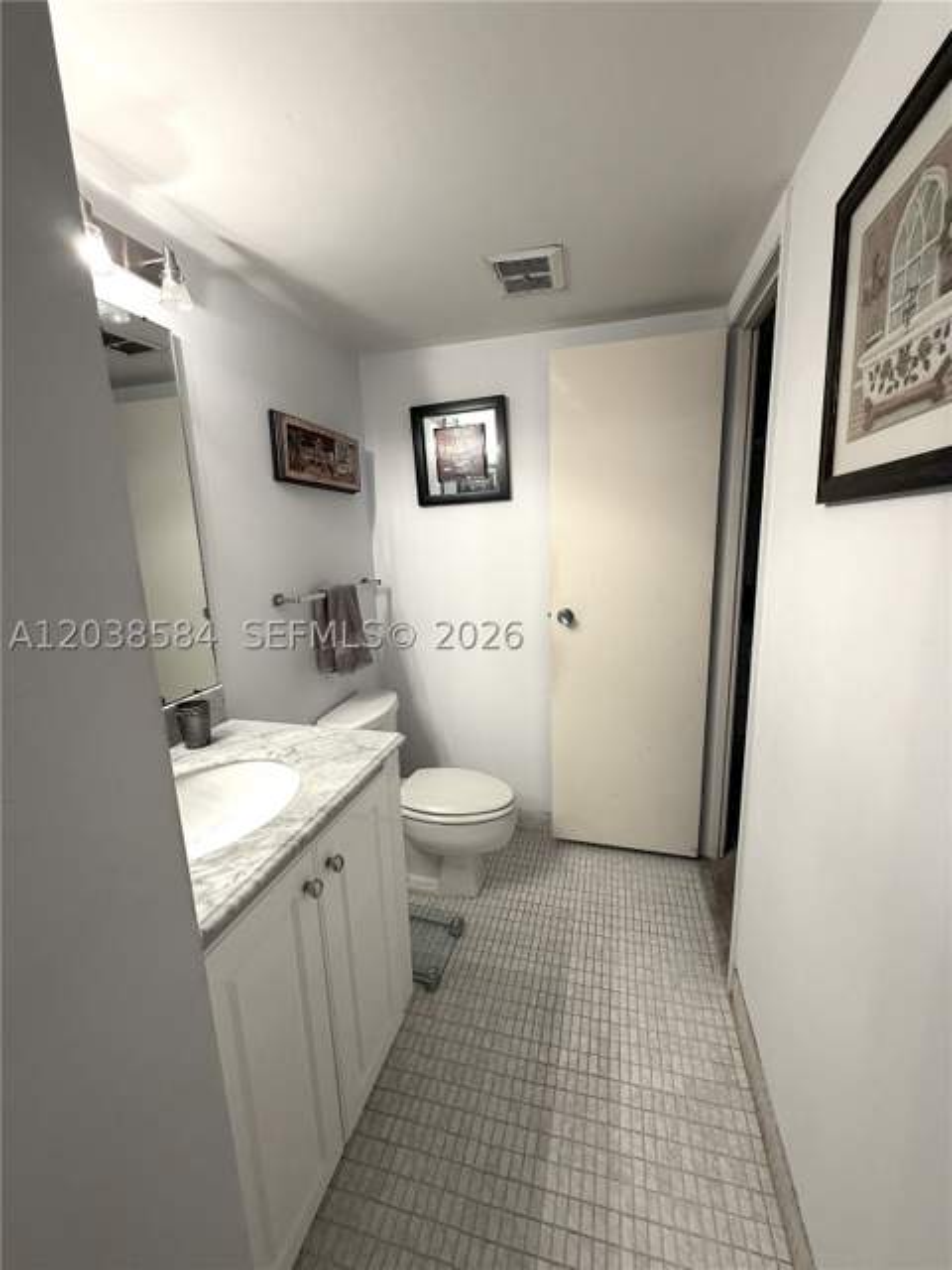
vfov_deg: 102.1
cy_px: 635
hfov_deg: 85.7
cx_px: 476
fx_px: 513
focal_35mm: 14
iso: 250
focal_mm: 2.22
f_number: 2.2
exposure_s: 1/120
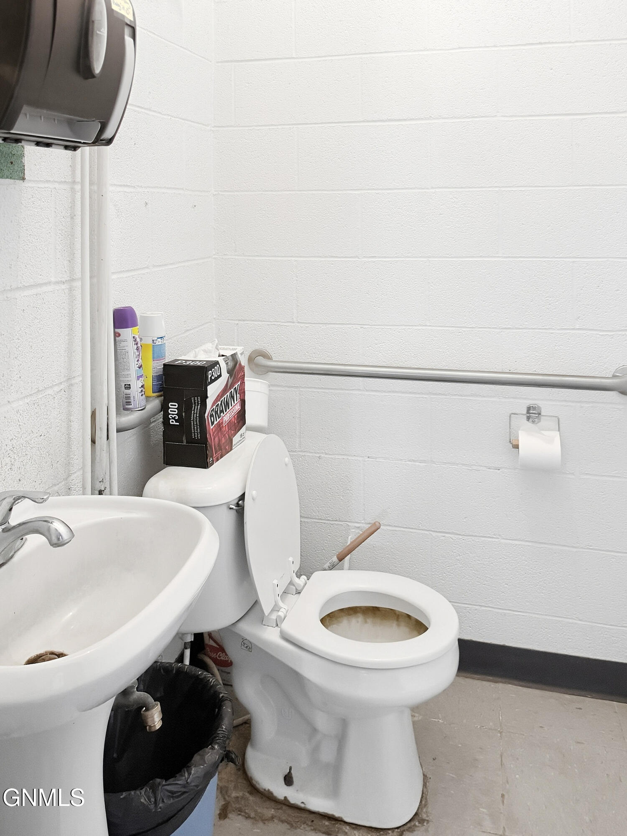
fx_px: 580
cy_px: 418
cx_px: 314
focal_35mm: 24
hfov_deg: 56.8
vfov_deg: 71.6
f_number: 1.8
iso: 500
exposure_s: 1/60
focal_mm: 6.8
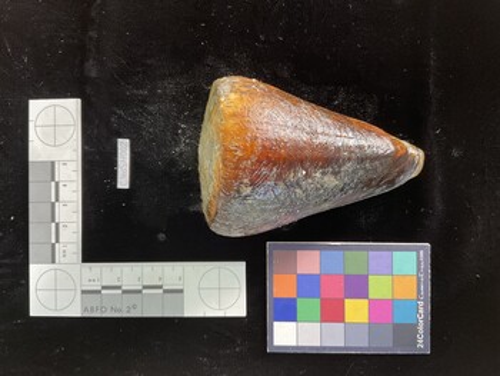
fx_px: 419
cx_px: 250
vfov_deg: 48.3
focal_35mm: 29
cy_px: 188
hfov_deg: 61.6
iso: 100
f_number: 1.8
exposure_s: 1/50
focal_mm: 3
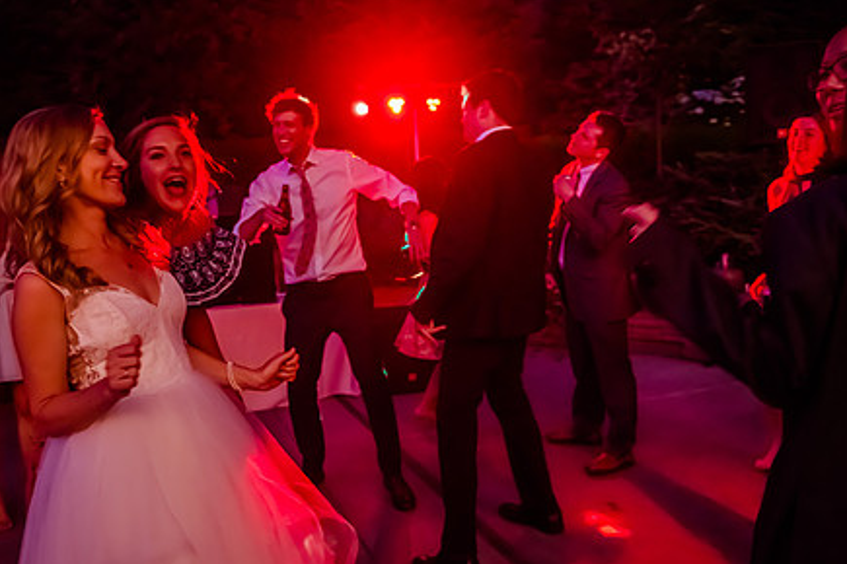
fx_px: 753
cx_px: 378
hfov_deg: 58.6
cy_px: 283
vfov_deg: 41.1
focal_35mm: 32
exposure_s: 1/100
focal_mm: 24
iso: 8000
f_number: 2.8
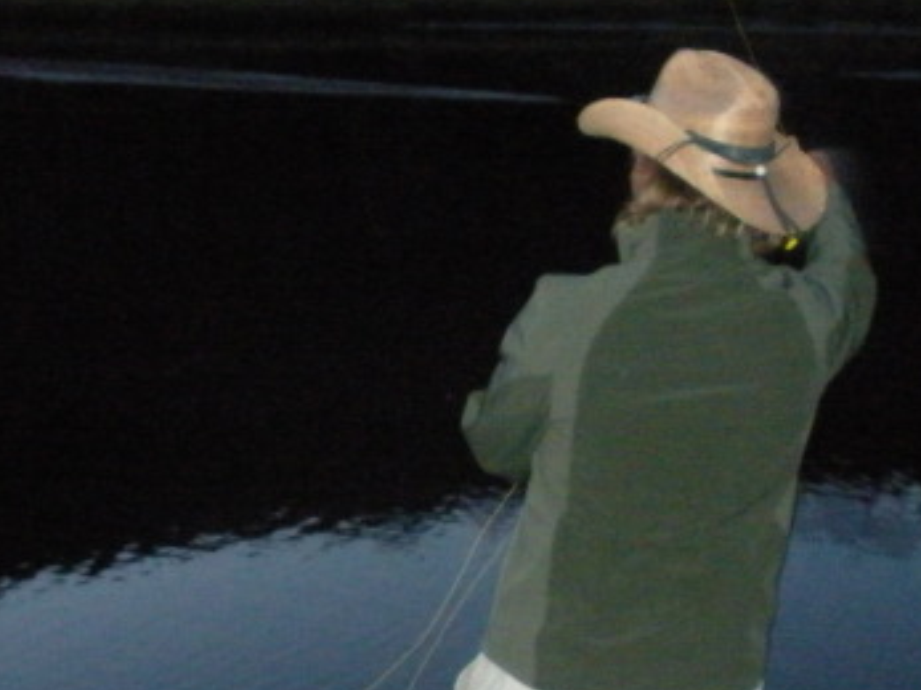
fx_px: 2208
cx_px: 403
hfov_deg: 23.6
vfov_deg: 17.7
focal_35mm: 83
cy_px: 483
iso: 800
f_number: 3.5
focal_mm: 6.3
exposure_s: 1/60
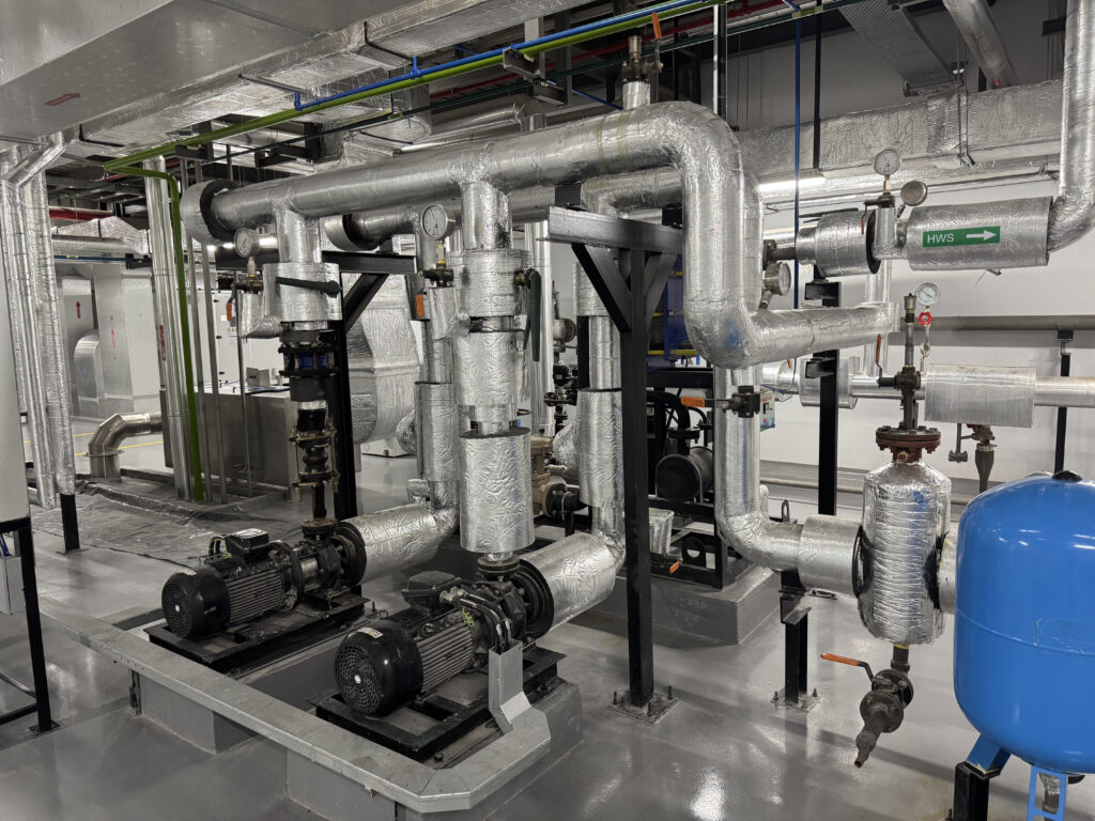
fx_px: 759
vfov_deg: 56.8
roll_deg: +1.8
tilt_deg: -5.0
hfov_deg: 71.6
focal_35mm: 24
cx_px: 548
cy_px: 410
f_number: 1.78
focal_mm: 6.76
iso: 250
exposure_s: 1/50
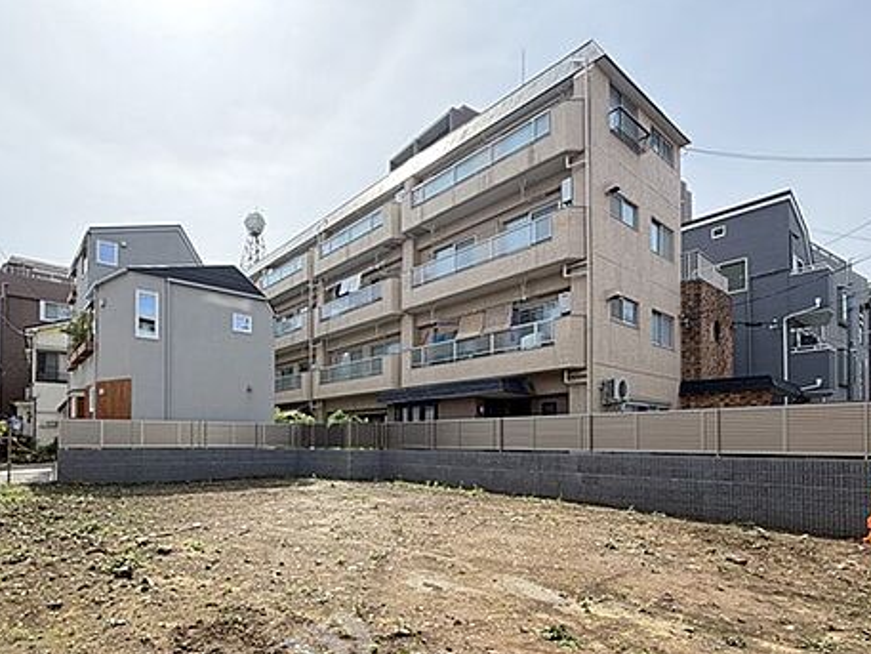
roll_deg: +0.3
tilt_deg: +0.6
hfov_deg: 83.0
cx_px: 326
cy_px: 436
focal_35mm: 19
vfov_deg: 66.9
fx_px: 478
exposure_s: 1/502
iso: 50
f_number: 2.2
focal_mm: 2.22
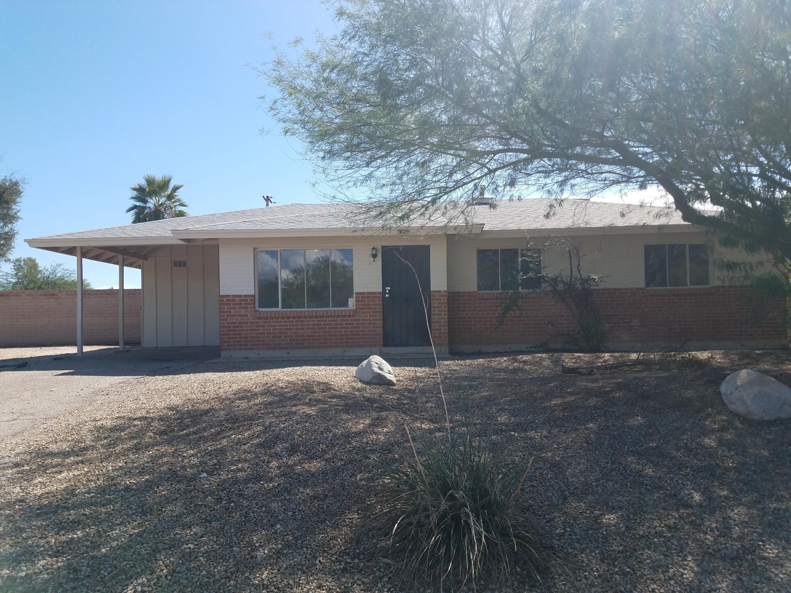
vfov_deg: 53.1
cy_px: 296
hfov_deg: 67.3
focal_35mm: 26
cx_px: 396
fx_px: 594
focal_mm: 4.2
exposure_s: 1/1560
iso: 40
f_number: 1.7
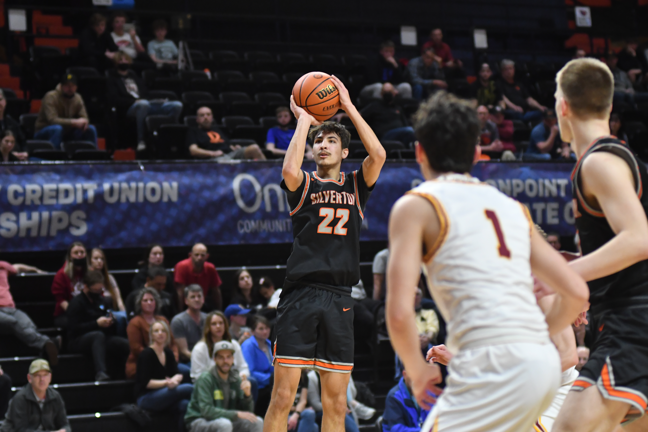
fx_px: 2484
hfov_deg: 14.9
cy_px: 216
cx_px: 324
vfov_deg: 9.9
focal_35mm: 138
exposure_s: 1/1000
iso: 2500
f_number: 4.5
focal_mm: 92
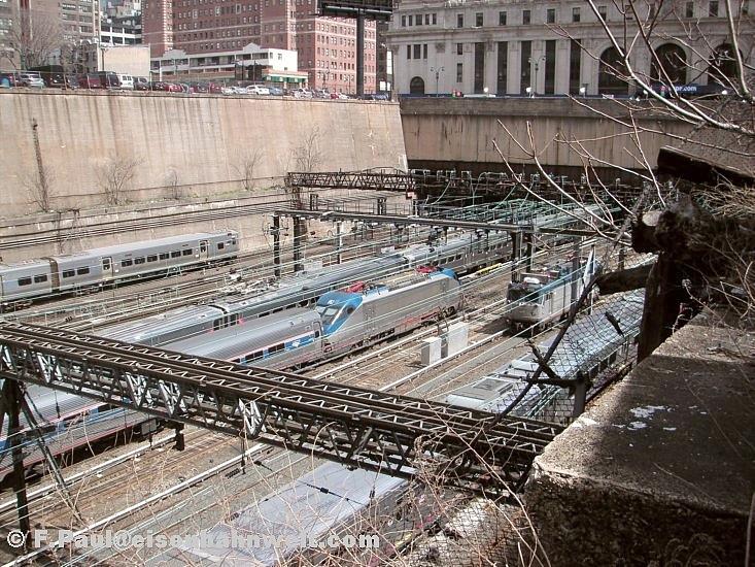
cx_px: 378
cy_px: 284
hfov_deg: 49.0
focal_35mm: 38
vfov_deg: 37.7
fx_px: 829
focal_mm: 6.3
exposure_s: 1/350
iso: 50
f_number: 3.3
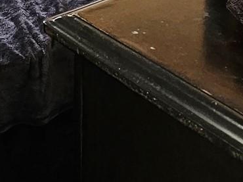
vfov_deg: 14.7
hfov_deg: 23.0
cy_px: -233
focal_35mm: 72
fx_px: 505
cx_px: -100
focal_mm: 2.2
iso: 100
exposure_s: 1/60
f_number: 2.2
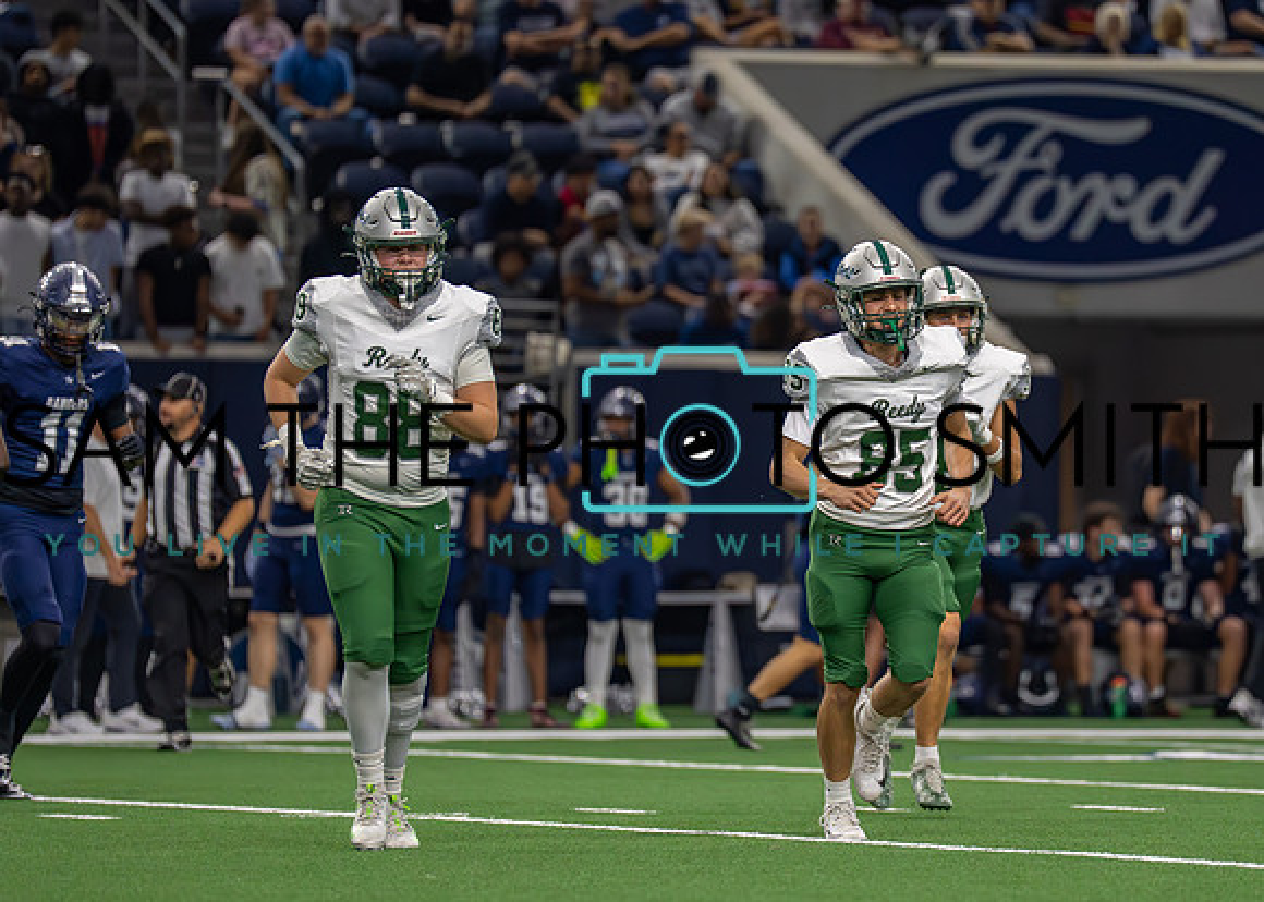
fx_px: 11195
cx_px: 841
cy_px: 449
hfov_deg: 6.5
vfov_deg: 4.6
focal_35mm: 312
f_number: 2.8
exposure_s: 1/1600
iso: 4000
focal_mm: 200
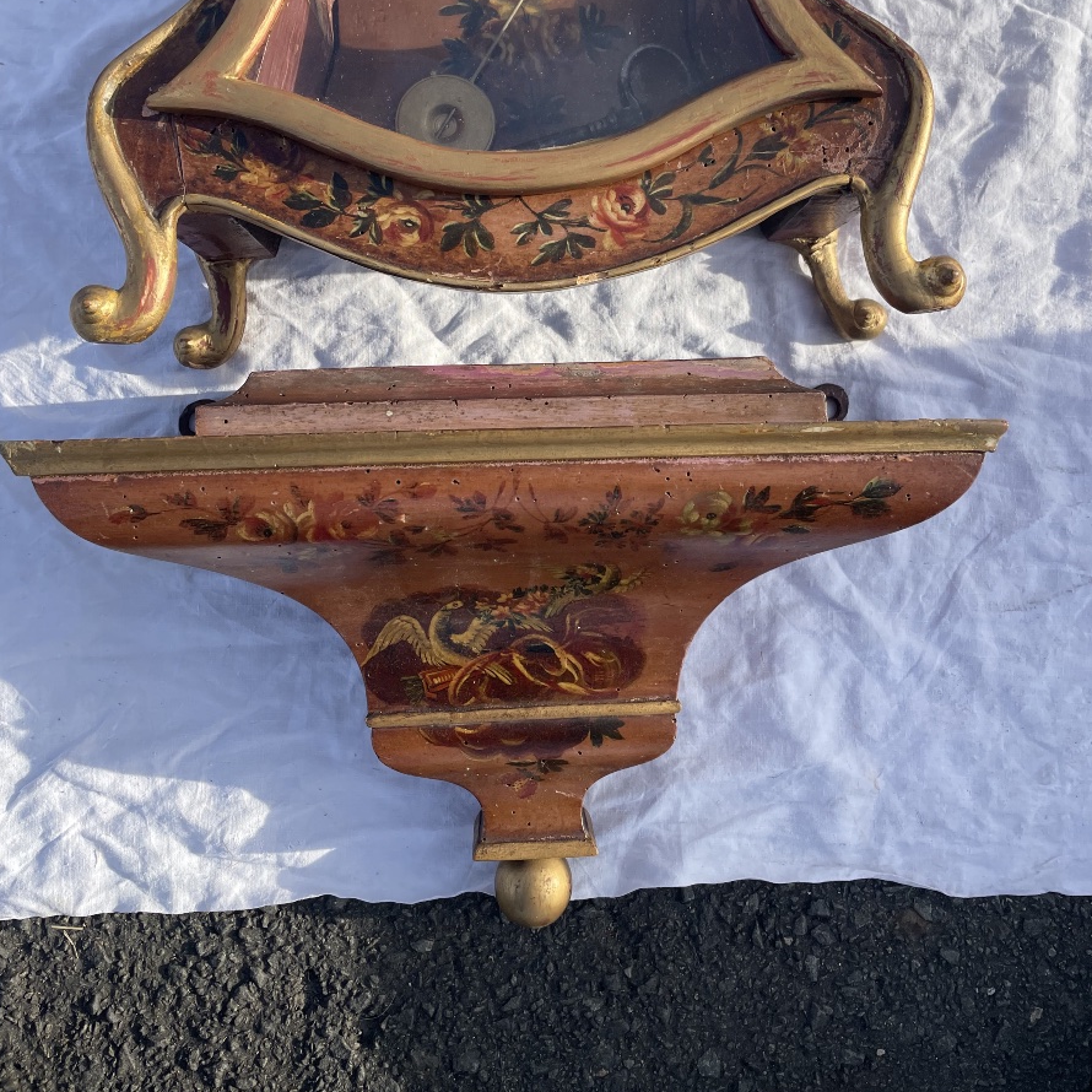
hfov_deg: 52.5
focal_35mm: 31
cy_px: 406
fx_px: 1106
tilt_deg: -85.7
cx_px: 542
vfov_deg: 52.0
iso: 32
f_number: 1.6
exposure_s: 1/1855
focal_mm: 4.2
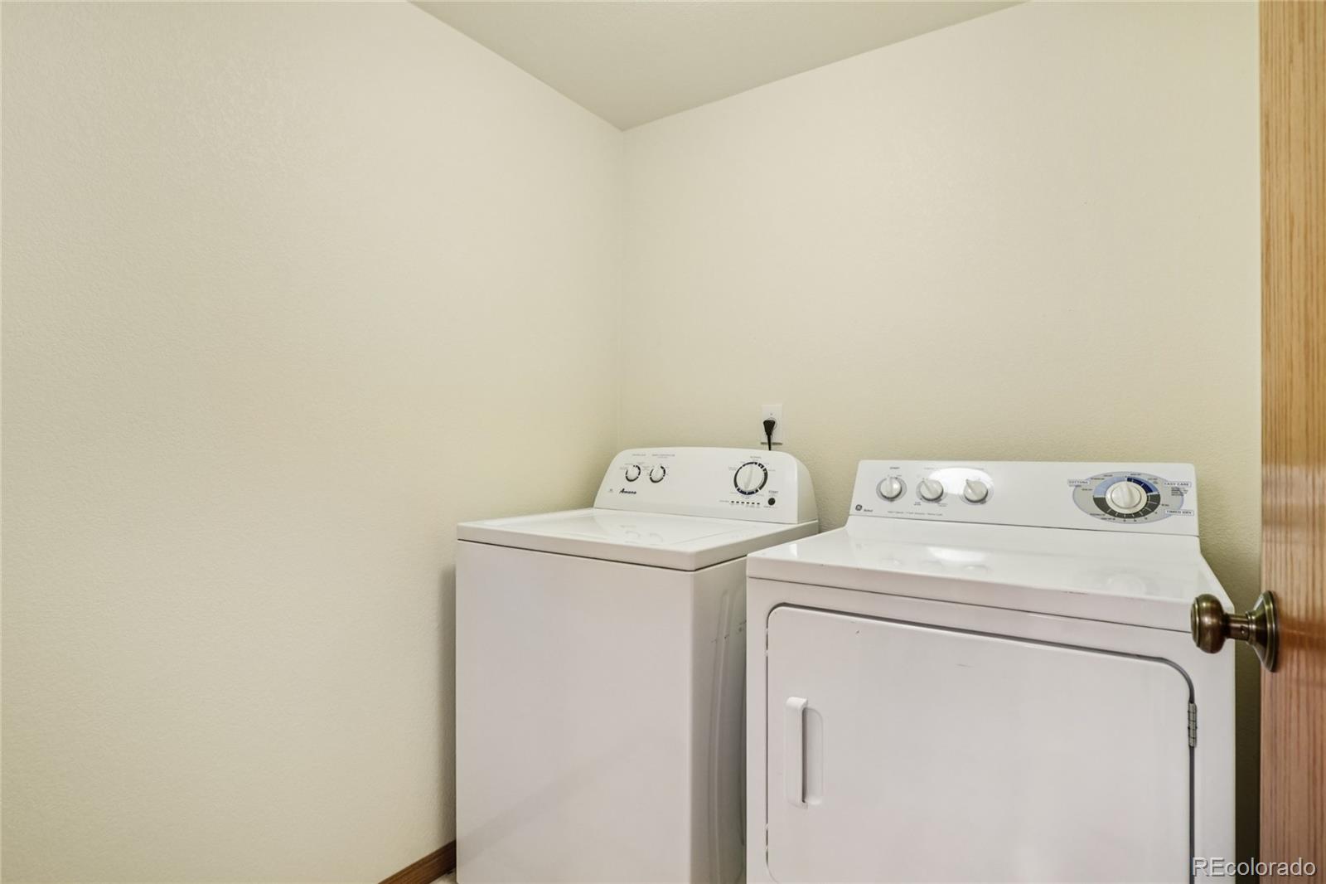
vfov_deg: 72.0
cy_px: 442
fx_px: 608
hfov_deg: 95.0
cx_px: 663
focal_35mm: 16
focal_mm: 11
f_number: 8
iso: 400
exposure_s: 1/15
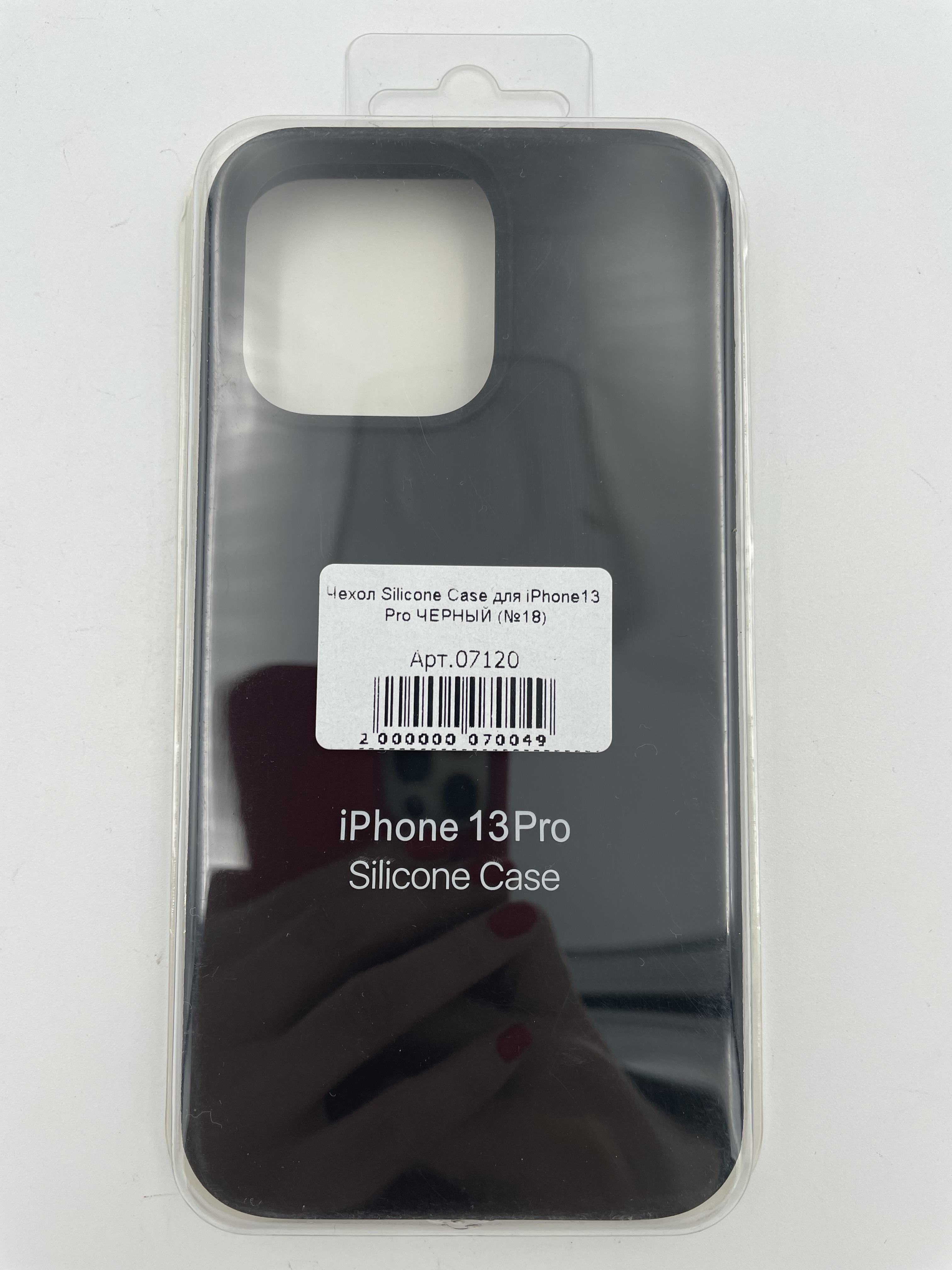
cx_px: 476
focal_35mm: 26
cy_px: 635
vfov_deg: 67.3
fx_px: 953
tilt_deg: -88.0
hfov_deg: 53.1
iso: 32
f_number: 1.6
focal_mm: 4.2
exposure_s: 1/785
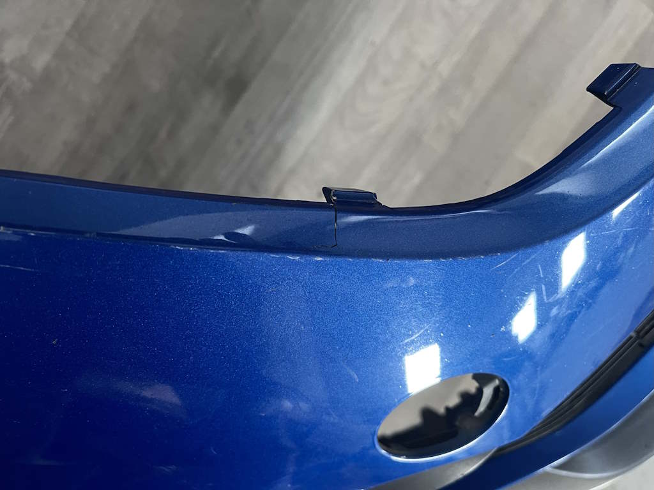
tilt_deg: -76.4
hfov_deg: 69.4
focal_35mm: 25
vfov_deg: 54.9
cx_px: 327
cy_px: 245
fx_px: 472
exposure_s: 1/50
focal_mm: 5.1
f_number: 1.6
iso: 320
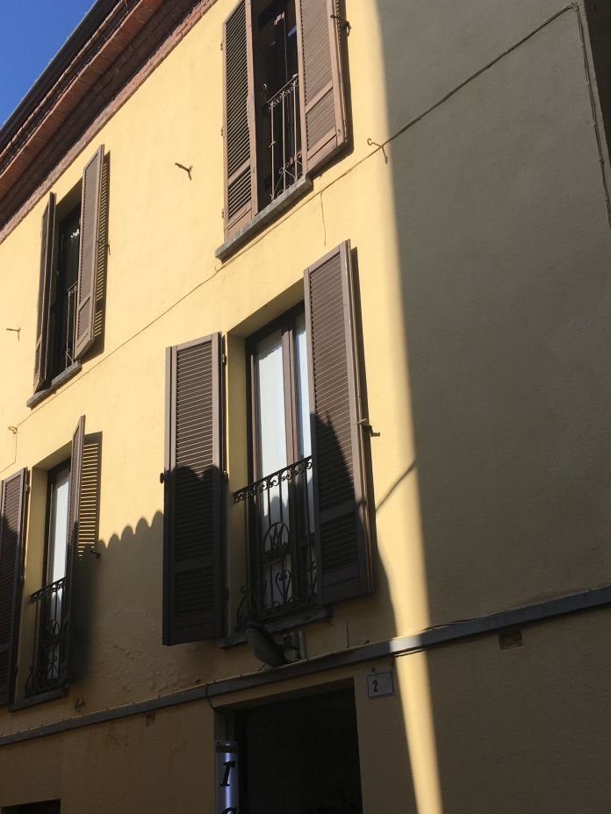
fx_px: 941
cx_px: 245
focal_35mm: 40
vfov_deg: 46.4
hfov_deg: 35.8
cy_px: 511
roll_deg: +2.0
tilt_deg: +21.0
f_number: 2.2
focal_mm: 4.15
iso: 25
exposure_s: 1/1603
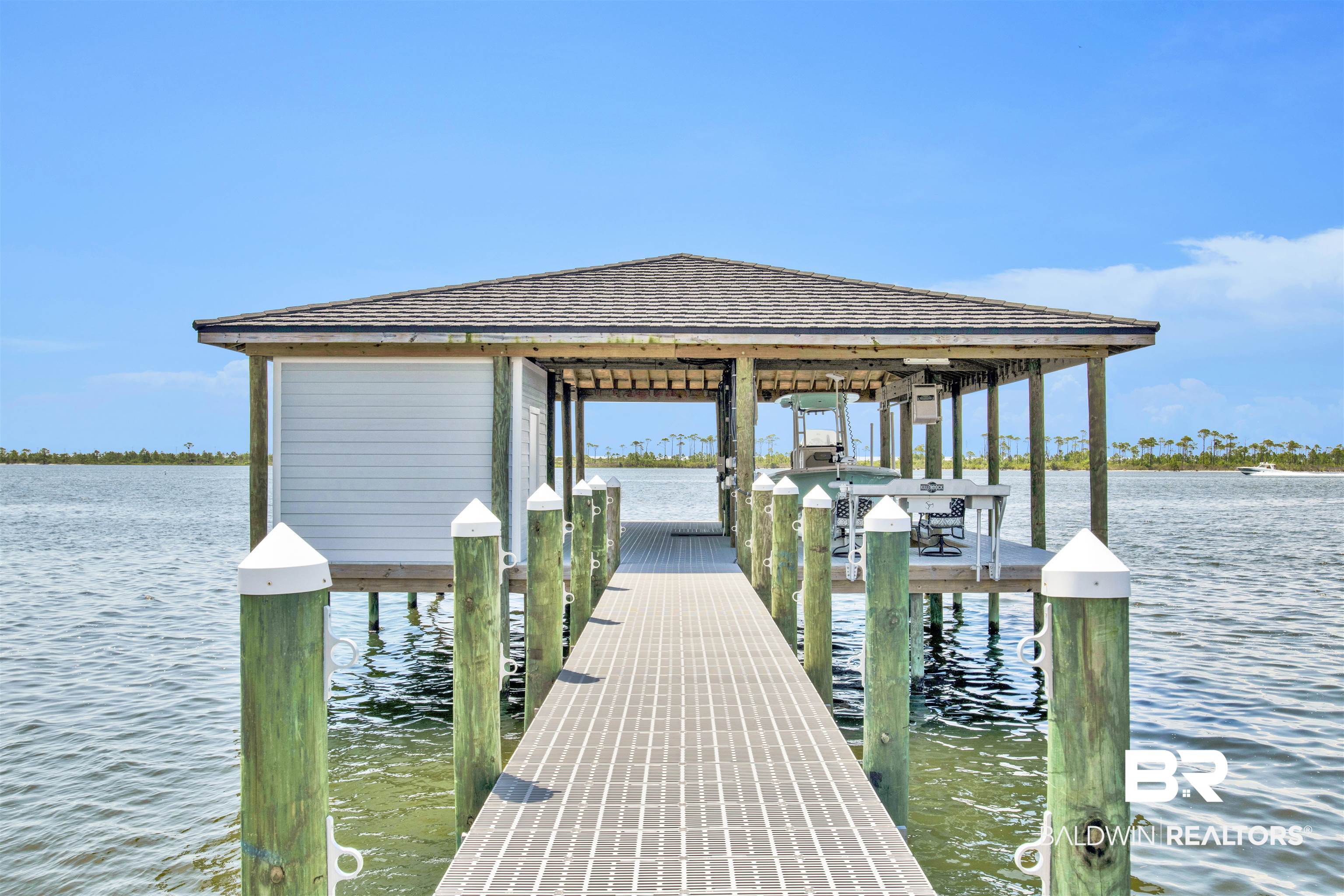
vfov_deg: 43.6
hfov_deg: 61.9
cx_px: 672
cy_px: 448
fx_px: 1120
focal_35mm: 30
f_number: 11
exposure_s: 1/640
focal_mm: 30
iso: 200
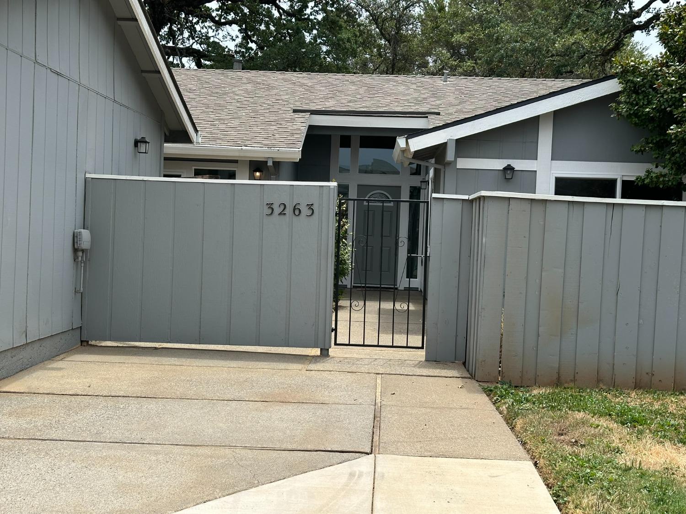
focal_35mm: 48
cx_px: 343
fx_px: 951
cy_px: 257
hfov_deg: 39.7
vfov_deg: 30.3
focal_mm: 6.86
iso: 64
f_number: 1.78
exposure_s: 1/3257
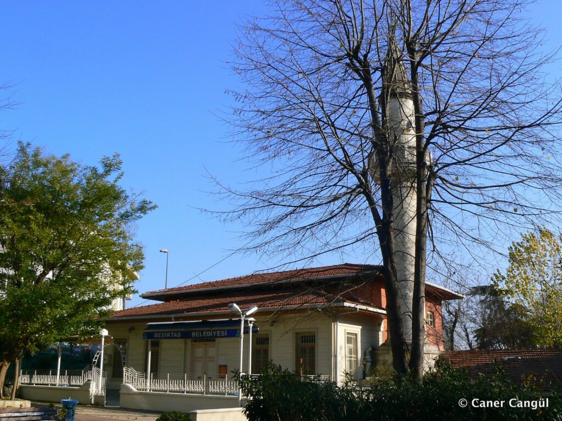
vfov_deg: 39.7
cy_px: 210
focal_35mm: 36
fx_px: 584
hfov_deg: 51.4
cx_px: 281
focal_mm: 6
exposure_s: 1/320
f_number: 8
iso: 100
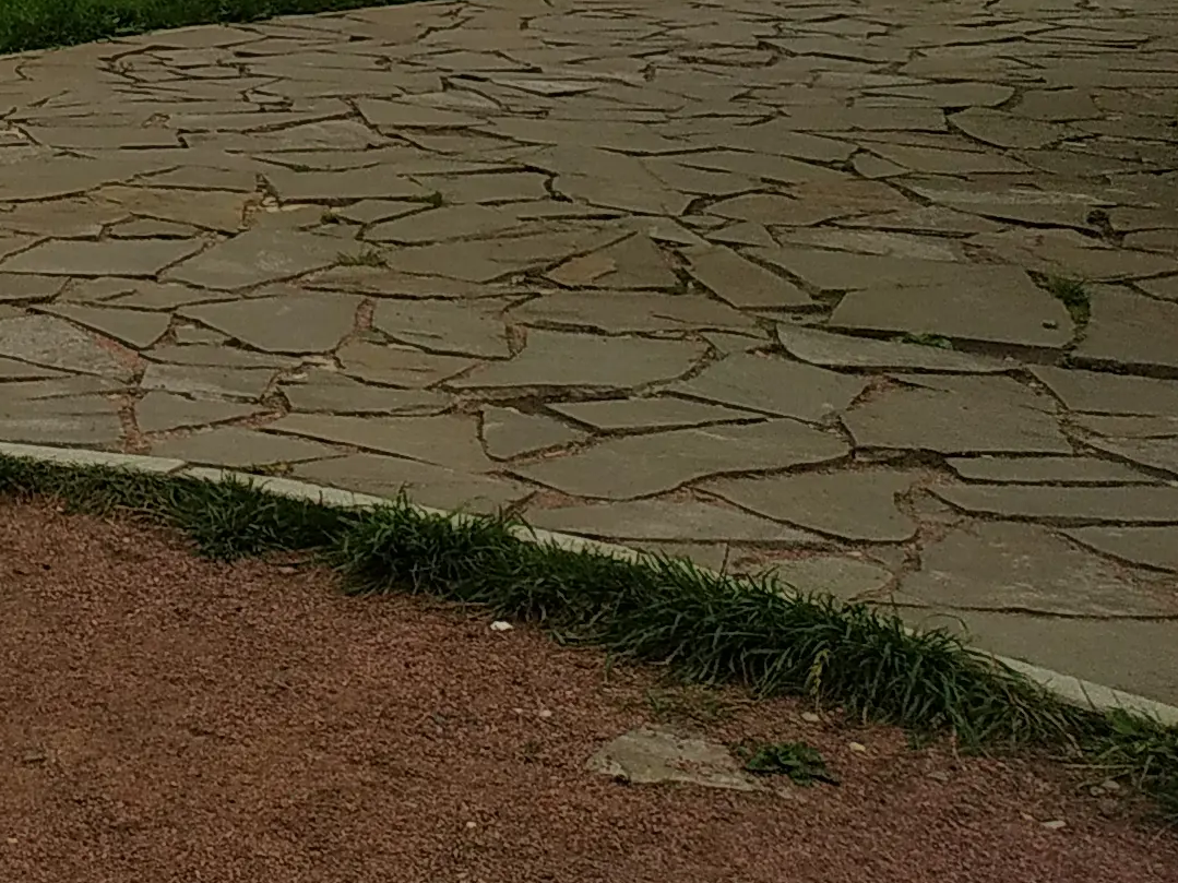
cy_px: -742
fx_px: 3028
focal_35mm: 89
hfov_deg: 17.9
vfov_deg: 14.5
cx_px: -900
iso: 100
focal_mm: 3.94
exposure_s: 1/390
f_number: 1.9
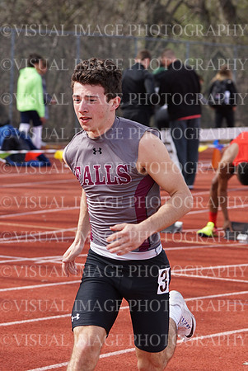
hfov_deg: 7.6
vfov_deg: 11.4
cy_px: 186
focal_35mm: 180
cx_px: 124
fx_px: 1856
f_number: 5.6
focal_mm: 120
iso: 640
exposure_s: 1/1000
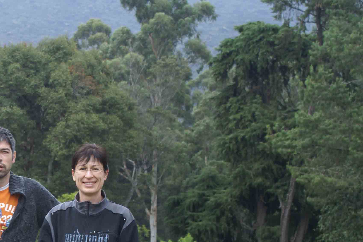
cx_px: 6
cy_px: 247
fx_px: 1211
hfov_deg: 16.7
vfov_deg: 11.3
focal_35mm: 120
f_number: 5
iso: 100
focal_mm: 35
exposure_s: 1/80
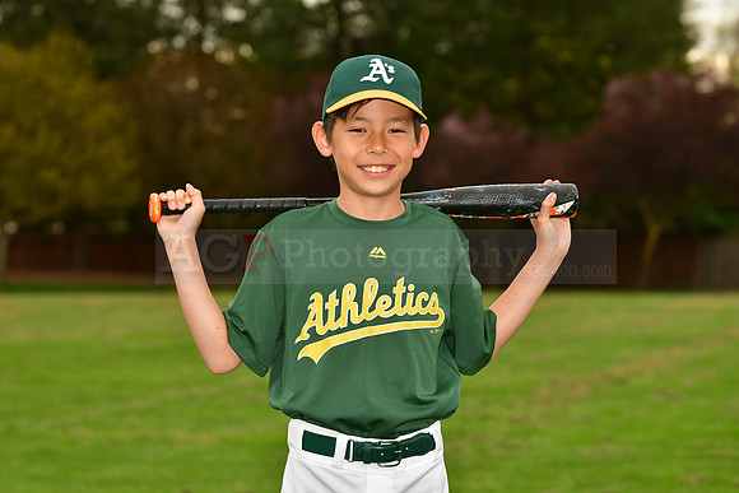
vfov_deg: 8.7
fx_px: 3234
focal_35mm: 158
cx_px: 370
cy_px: 246
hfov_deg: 13.0
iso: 400
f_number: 5
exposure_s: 1/800
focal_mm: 105
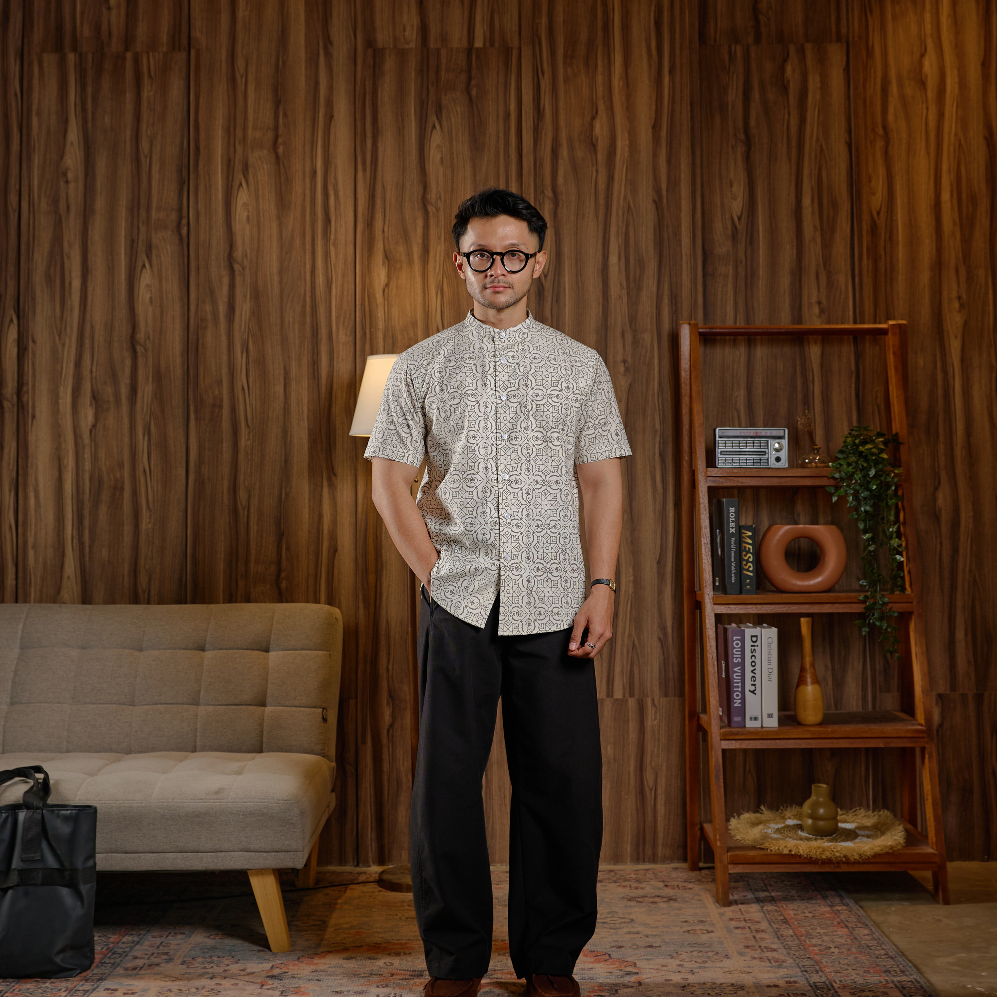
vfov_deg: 36.7
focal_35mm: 46
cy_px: 431
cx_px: 499
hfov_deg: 36.8
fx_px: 1499
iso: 250
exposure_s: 1/160
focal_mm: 36
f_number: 4
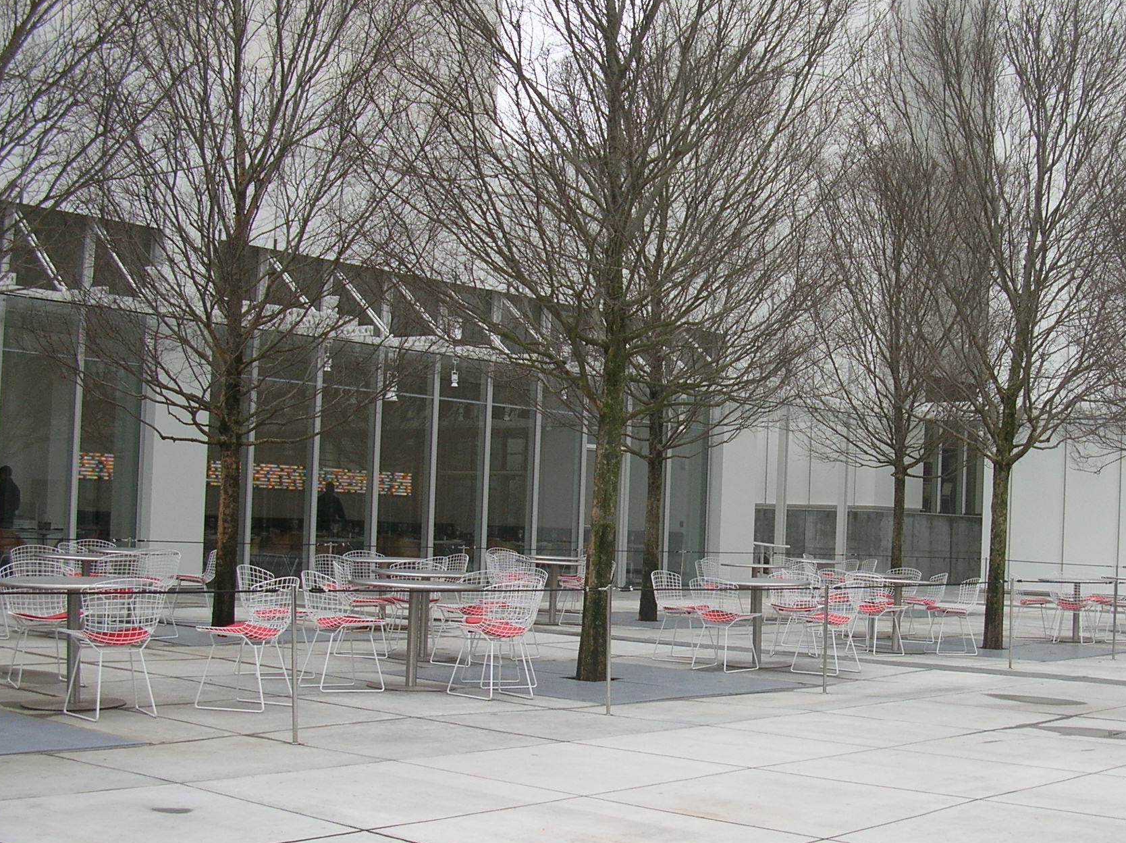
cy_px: 489
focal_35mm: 48
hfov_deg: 39.3
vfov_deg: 30.2
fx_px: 1560
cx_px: 745
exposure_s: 1/220
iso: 50
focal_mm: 5.8
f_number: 2.8
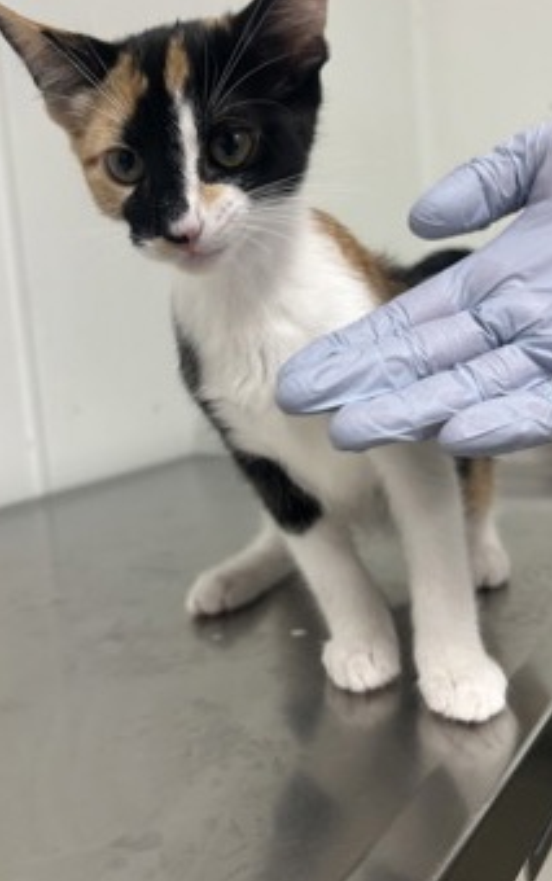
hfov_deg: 37.3
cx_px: 281
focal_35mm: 34
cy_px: 409
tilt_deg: -7.6
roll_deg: +3.0
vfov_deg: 56.6
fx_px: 817
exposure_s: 1/120
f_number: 1.5
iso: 80
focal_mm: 5.7
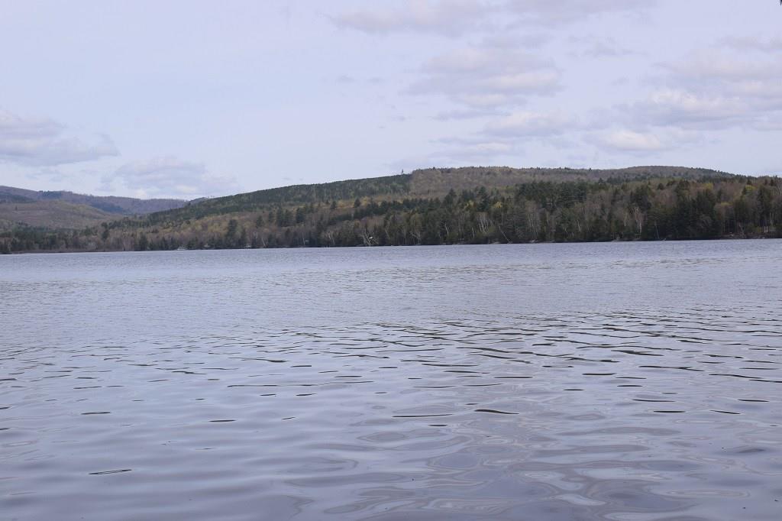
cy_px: 260
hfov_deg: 29.9
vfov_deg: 20.1
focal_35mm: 68
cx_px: 391
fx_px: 1466
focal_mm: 45
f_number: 10
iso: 200
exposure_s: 1/400
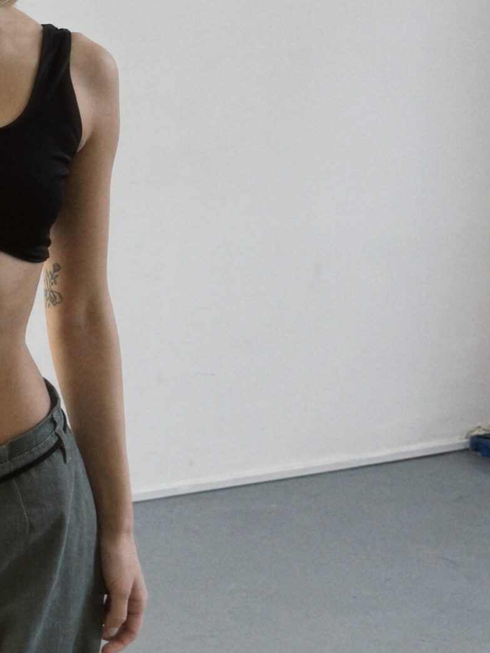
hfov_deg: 23.0
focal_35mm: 59
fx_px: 1113
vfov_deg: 32.6
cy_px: 256
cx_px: -81
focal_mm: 6.76
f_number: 1.78
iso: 160
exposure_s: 1/121
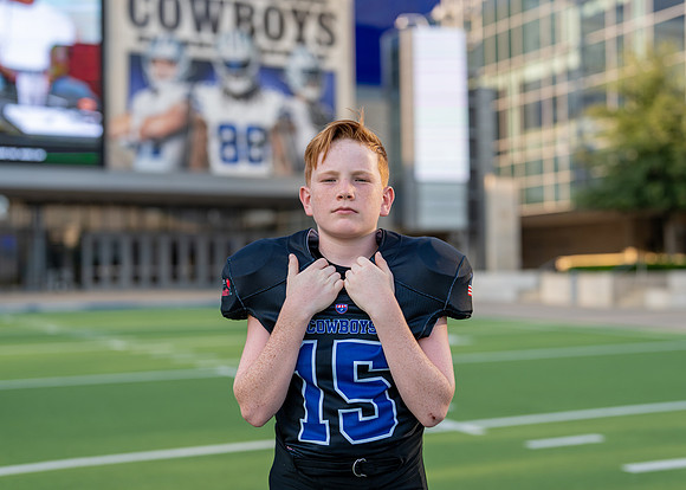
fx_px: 1054
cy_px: 239
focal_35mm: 54
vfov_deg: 26.2
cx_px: 350
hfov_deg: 36.0
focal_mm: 50
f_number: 2
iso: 100
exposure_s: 1/1250
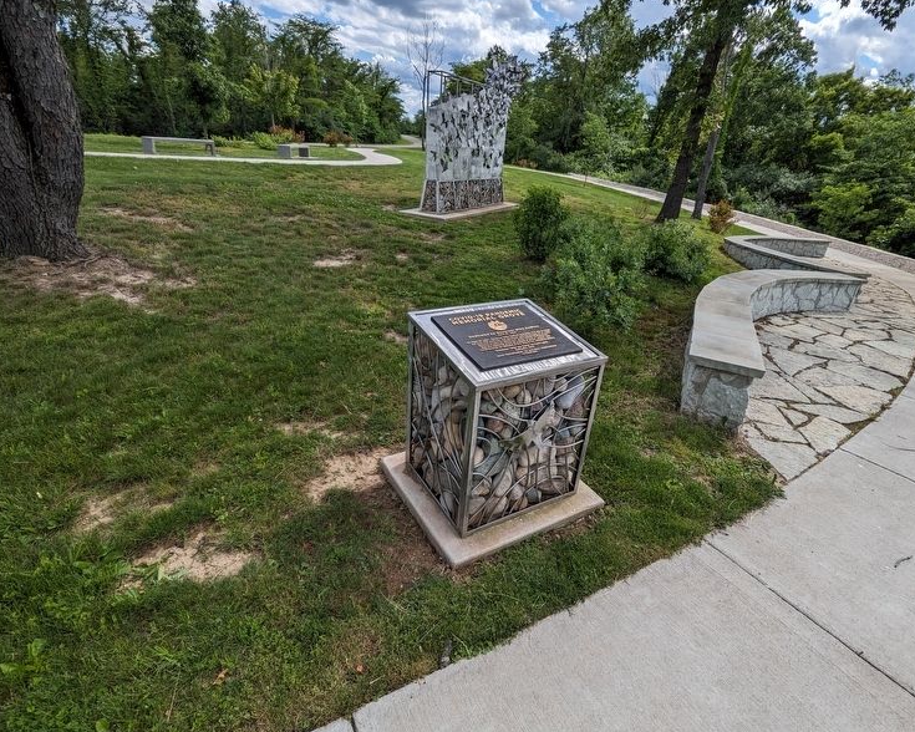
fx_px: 460
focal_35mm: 17
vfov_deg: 77.0
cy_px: 371
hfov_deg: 89.6
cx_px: 472
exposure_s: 1/1333
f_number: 2.2
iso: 35
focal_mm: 2.22
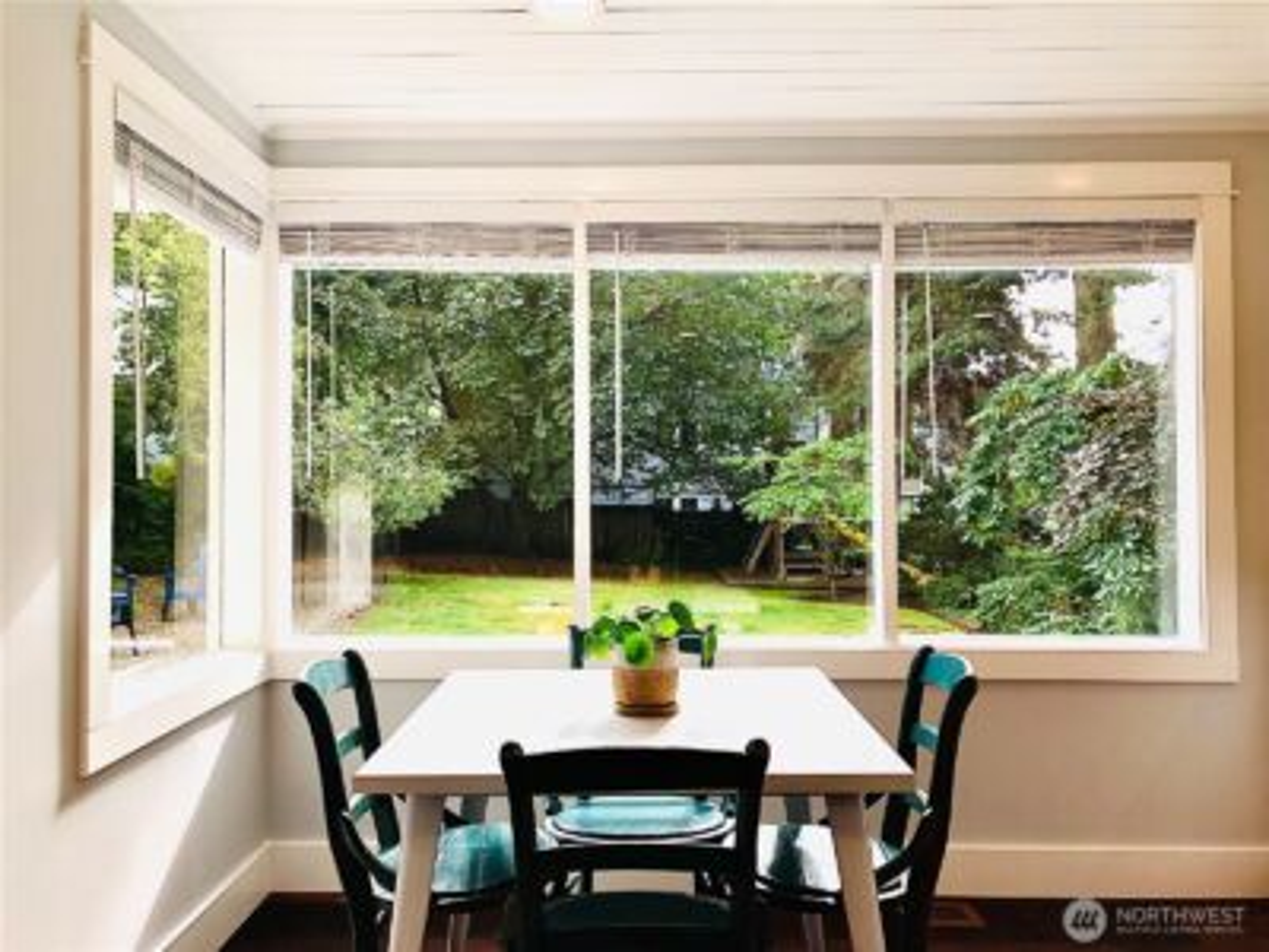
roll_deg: +0.1
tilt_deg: +0.4
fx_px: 1026
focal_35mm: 28
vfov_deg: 49.7
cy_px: 476
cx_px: 634
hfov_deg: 63.4
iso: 20
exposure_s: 1/139
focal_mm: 3.99
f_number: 1.8
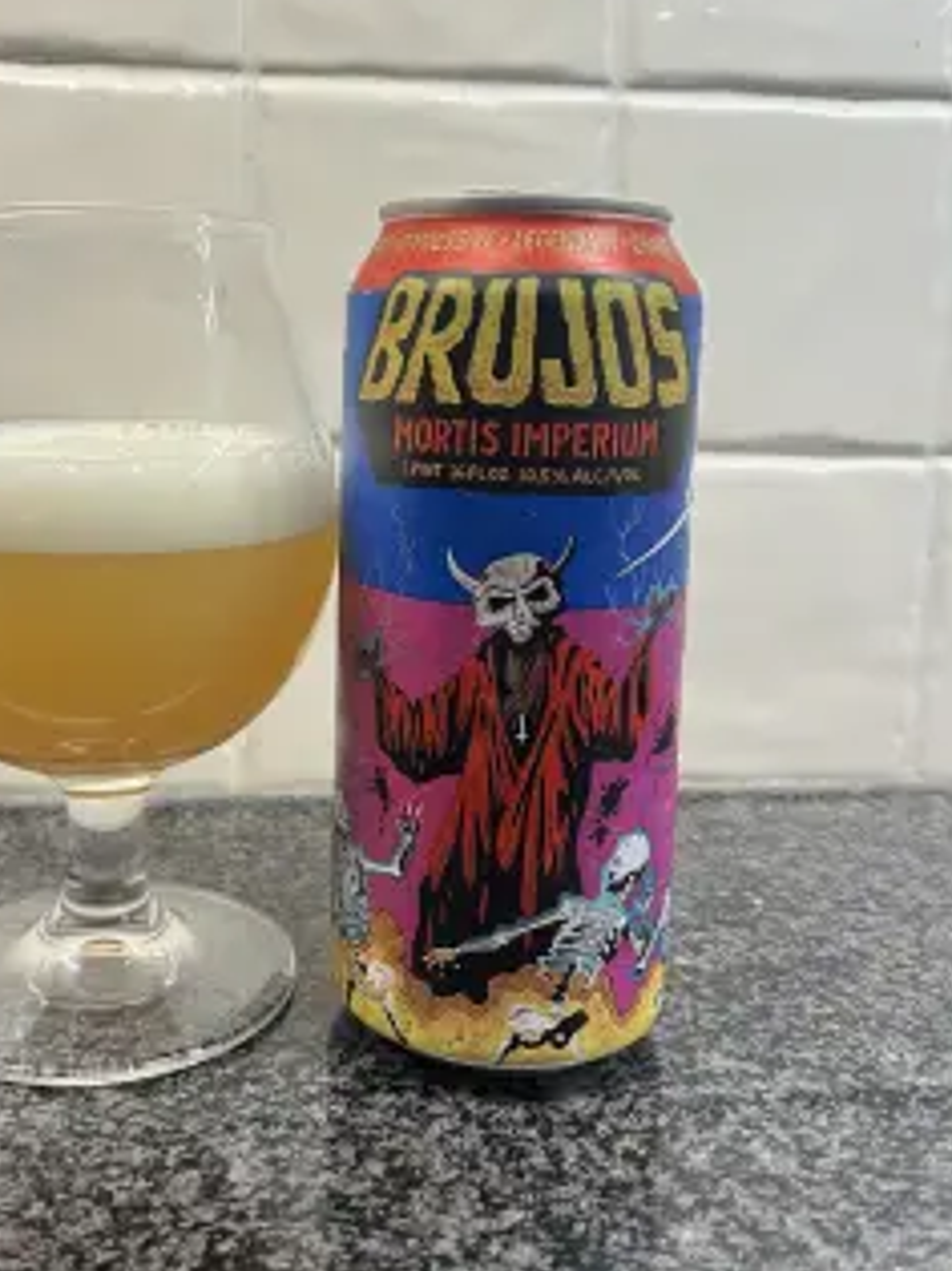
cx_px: 351
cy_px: 488
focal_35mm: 33
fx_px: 1211
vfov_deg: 54.8
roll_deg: -0.9
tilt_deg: -8.0
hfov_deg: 42.6
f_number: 1.6
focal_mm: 5.1
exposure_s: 1/50
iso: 125
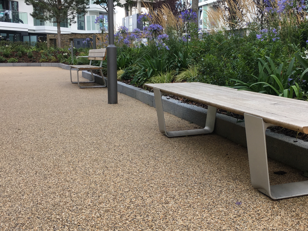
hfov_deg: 42.7
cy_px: 114
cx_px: 188
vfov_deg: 32.9
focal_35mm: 44
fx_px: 392
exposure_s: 1/281
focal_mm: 4.15
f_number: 2.2
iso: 25
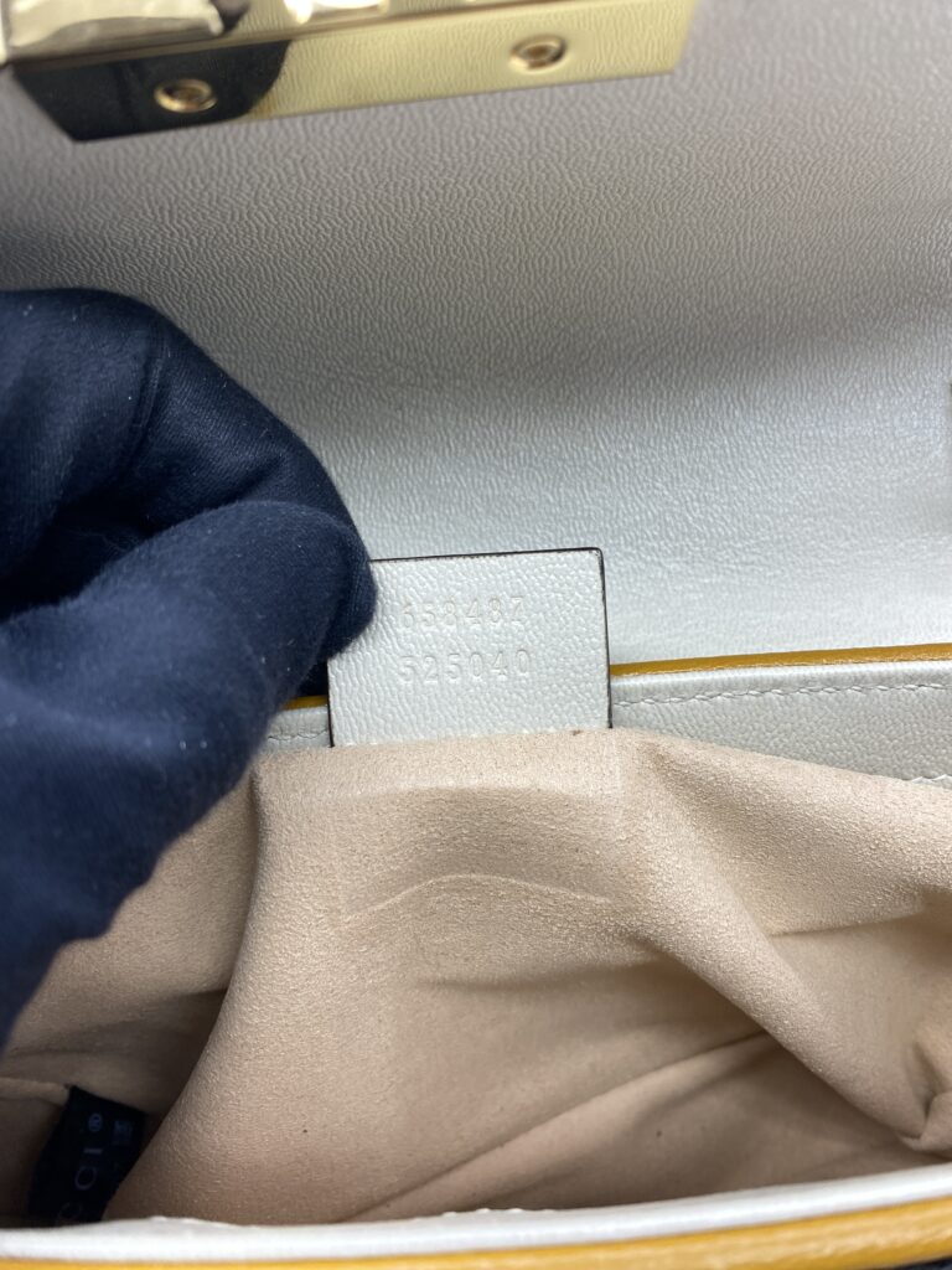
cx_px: 476
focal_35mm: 25
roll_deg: +1.6
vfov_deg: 69.4
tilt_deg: -40.3
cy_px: 635
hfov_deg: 54.9
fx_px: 917
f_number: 1.8
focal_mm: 4.25
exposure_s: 1/100
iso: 64
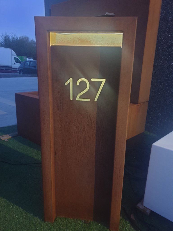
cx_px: 86
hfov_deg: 53.1
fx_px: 173
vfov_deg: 67.3
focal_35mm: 26
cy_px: 116
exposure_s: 1/10
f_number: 1.5
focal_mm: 4.3
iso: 320
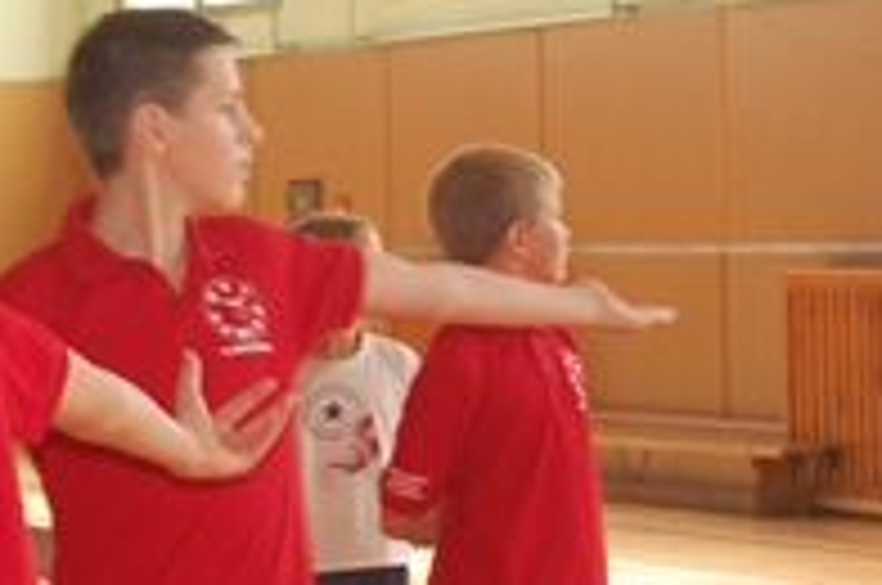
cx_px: -32
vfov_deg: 6.5
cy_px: 351
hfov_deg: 9.7
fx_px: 5143
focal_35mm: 210
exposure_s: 1/60
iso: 500
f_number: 5.6
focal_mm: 55
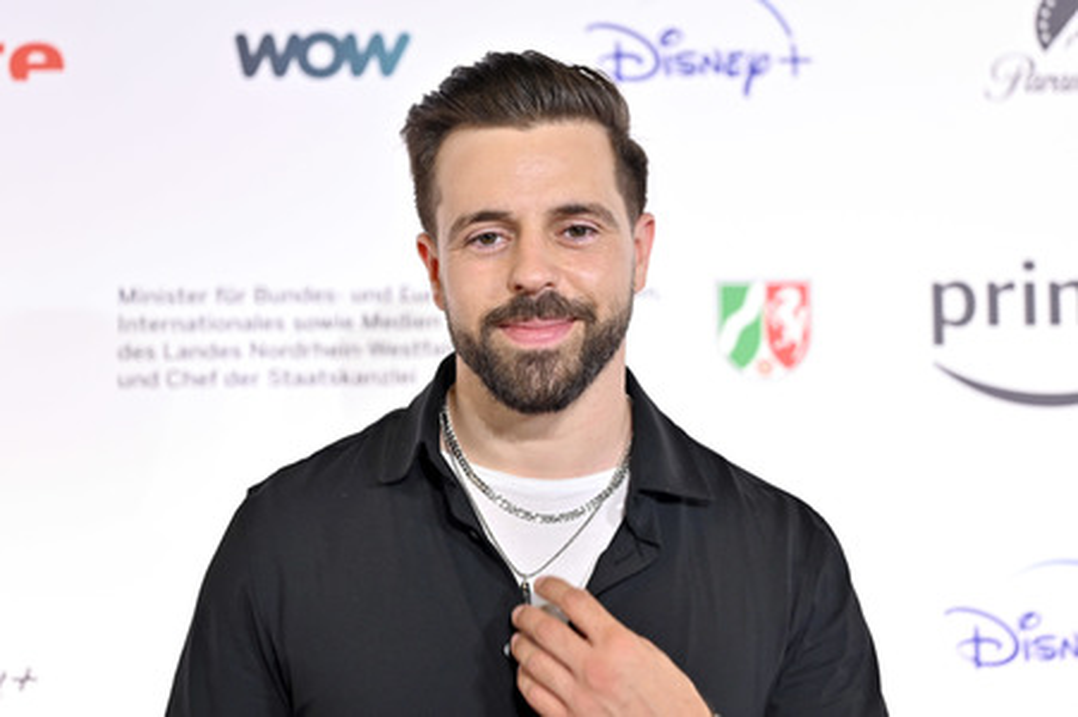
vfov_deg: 15.9
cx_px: 539
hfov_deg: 23.7
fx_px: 2573
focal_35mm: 86
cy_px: 358
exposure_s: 1/320
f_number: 2.8
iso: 640
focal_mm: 86
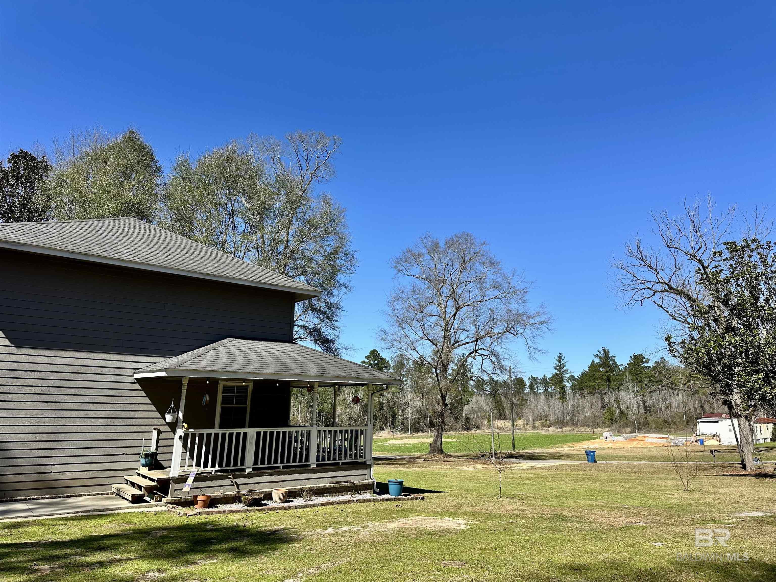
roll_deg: +0.0
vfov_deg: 56.8
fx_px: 538
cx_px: 388
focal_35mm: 24
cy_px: 291
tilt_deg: +13.3
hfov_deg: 71.6
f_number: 1.78
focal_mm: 6.86
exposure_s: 1/3717
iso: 80
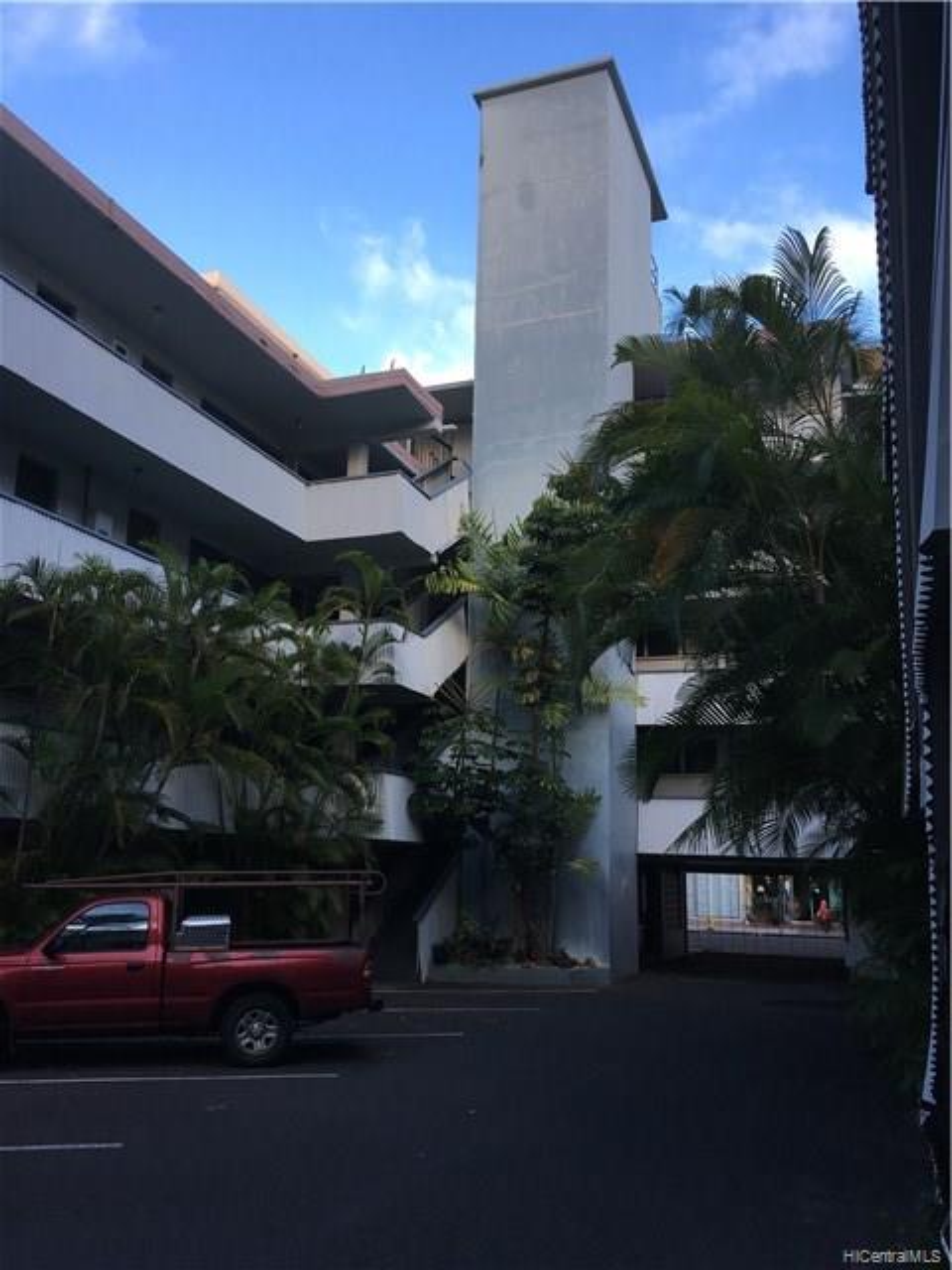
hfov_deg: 48.2
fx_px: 1063
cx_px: 476
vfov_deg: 61.7
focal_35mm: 29
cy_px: 635
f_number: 2.2
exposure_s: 1/242
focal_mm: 4.15
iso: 25
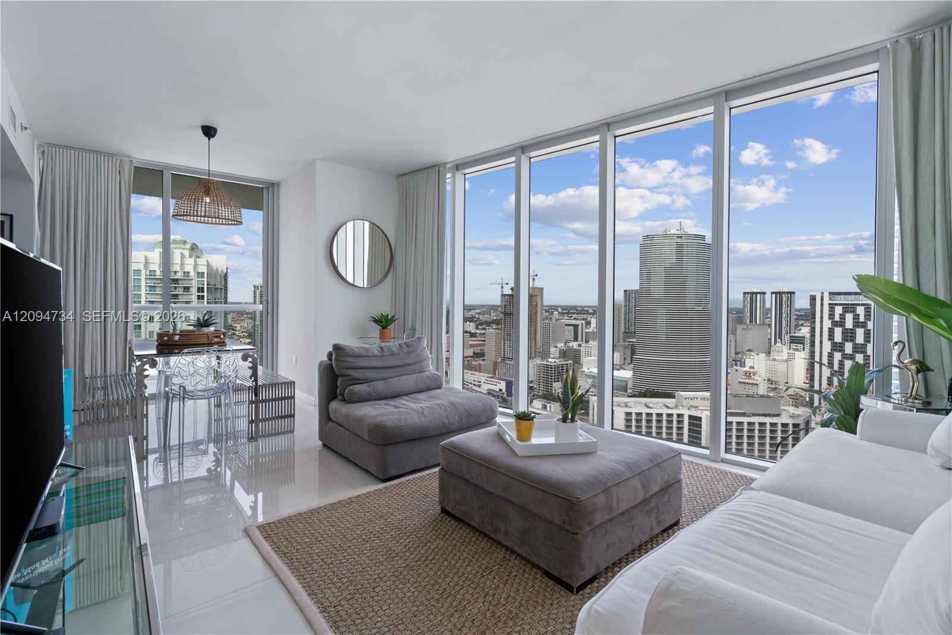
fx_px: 423
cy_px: 318
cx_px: 476
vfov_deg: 73.7
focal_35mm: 16
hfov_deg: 96.7
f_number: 8
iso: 400
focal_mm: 16
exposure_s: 1/40
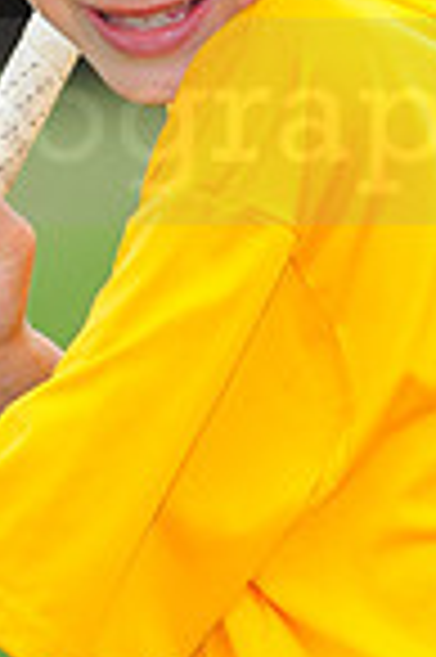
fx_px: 11963
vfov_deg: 3.1
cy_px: 81
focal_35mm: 657
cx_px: 36
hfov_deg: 2.1
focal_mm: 165
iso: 400
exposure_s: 1/500
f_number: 5
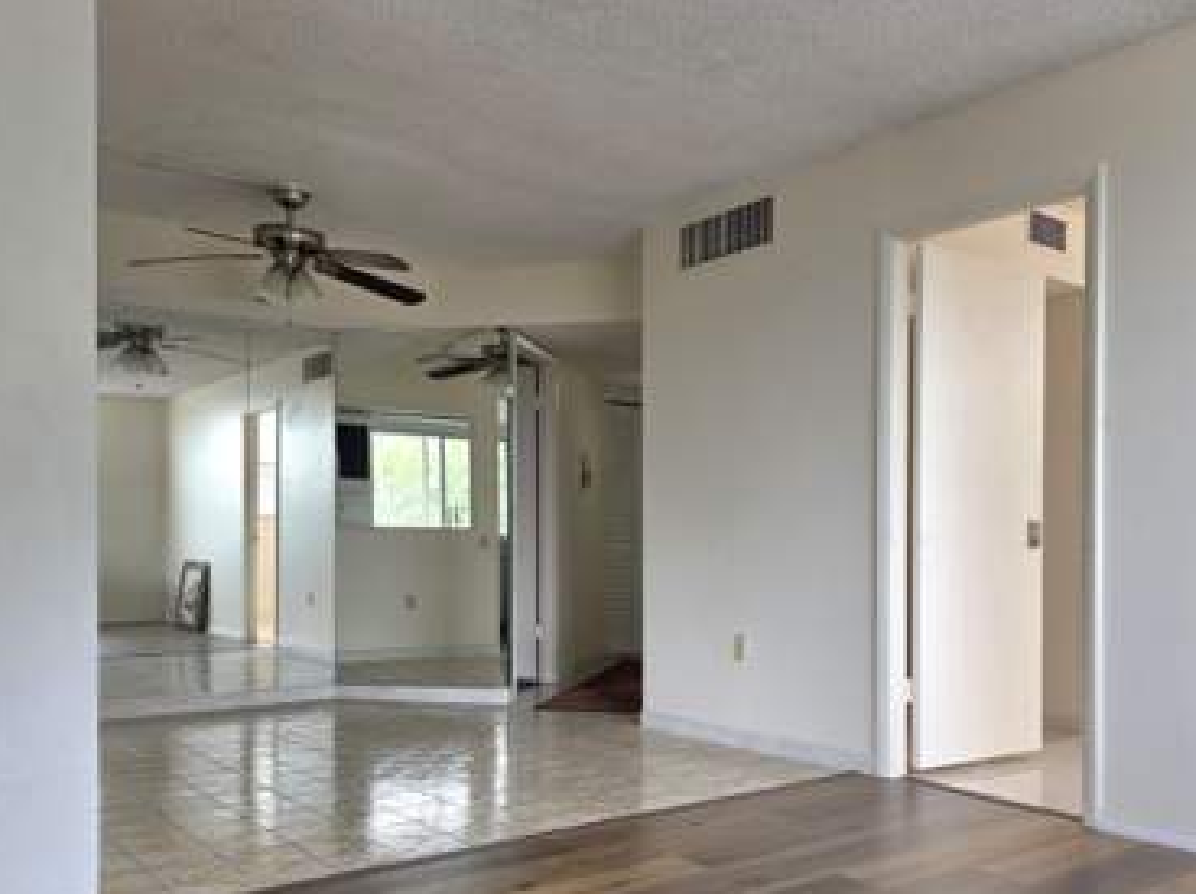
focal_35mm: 30
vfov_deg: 46.3
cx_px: 656
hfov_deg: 59.9
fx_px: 1035
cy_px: 551
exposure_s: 1/182
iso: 50
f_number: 1.4
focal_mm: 6.5
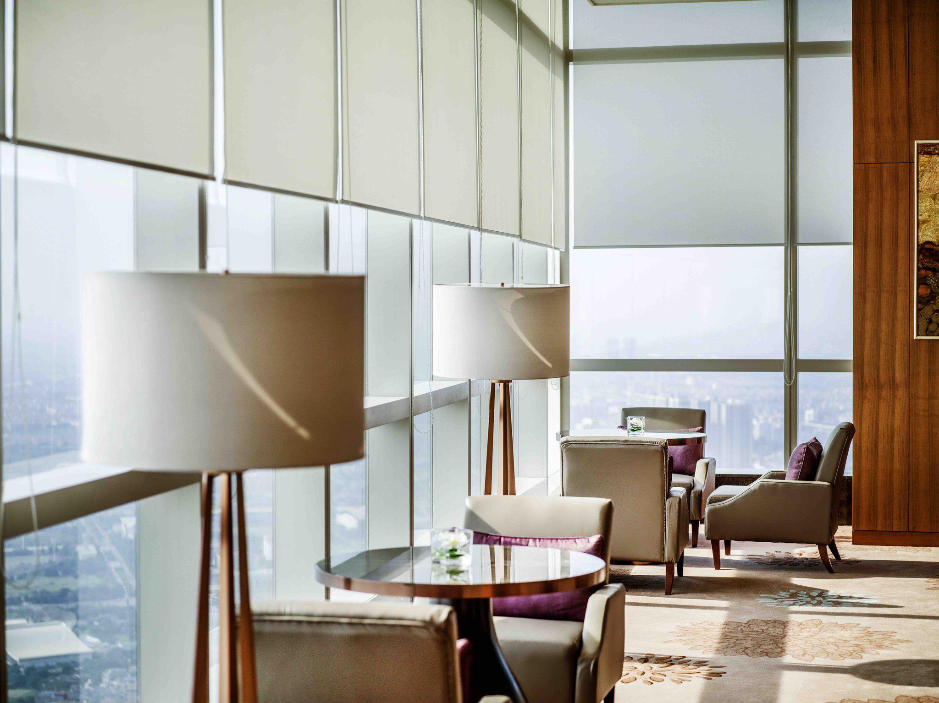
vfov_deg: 20.7
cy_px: 352
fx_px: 1926
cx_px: 470
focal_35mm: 71
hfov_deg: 27.4
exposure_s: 1/1000
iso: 200
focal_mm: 90
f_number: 3.4
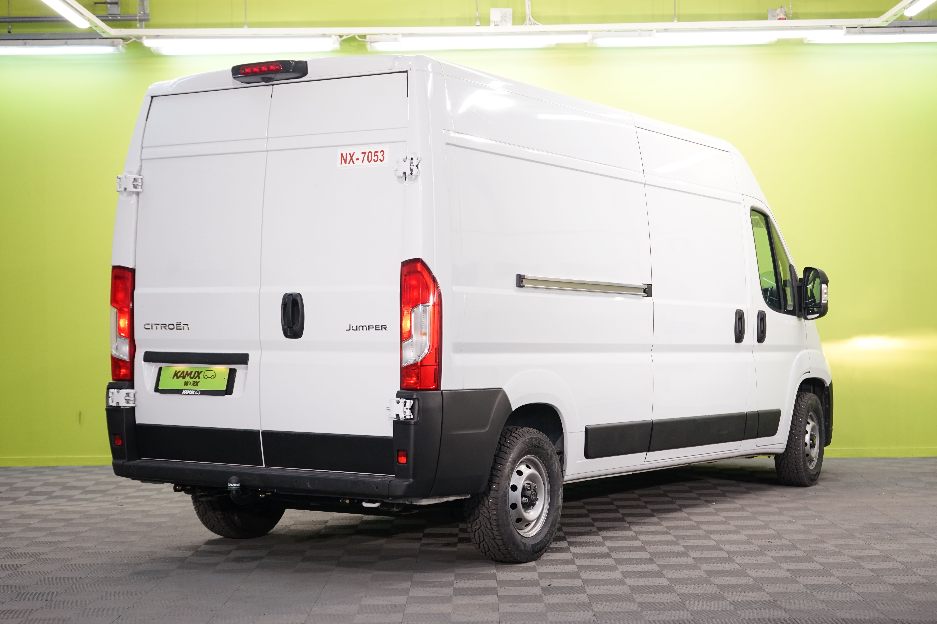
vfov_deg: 23.4
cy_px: 312
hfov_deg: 34.5
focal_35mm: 58
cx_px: 468
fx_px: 1509
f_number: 5
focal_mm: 58
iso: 1600
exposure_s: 1/100
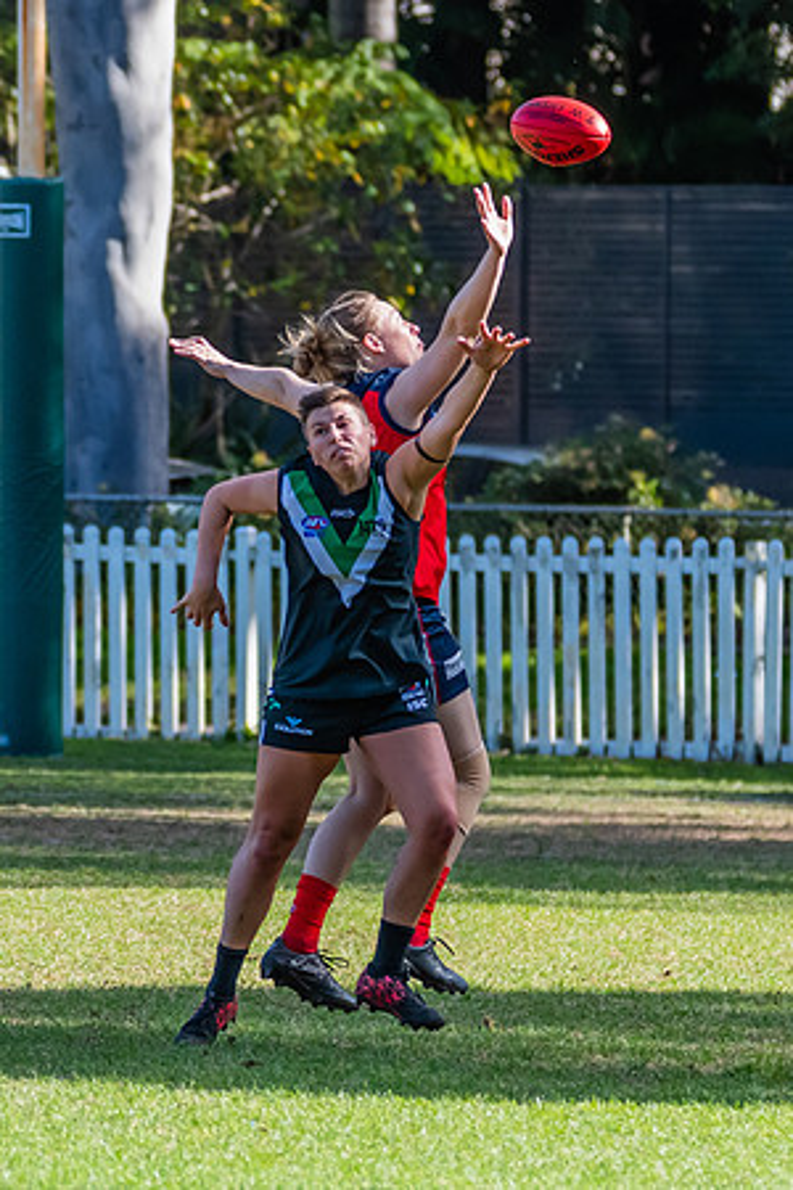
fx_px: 20055
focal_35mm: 607
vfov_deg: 3.4
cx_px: 222
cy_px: 530
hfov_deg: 2.3
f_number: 5.3
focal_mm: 240
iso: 1100
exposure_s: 1/1600
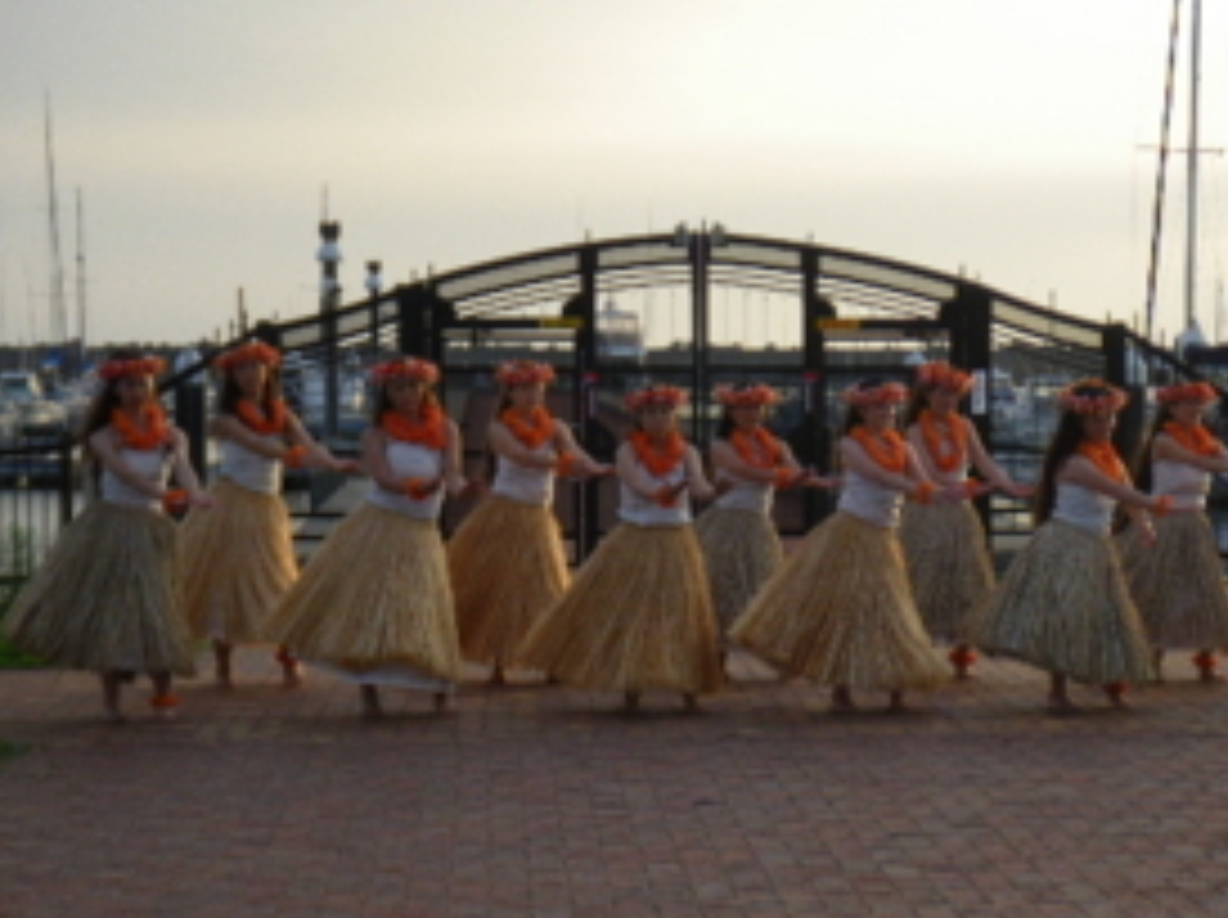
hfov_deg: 17.4
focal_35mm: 113
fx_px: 4003
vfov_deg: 13.1
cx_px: 868
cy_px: 518
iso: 80
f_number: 4.8
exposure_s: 1/125
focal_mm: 13.7
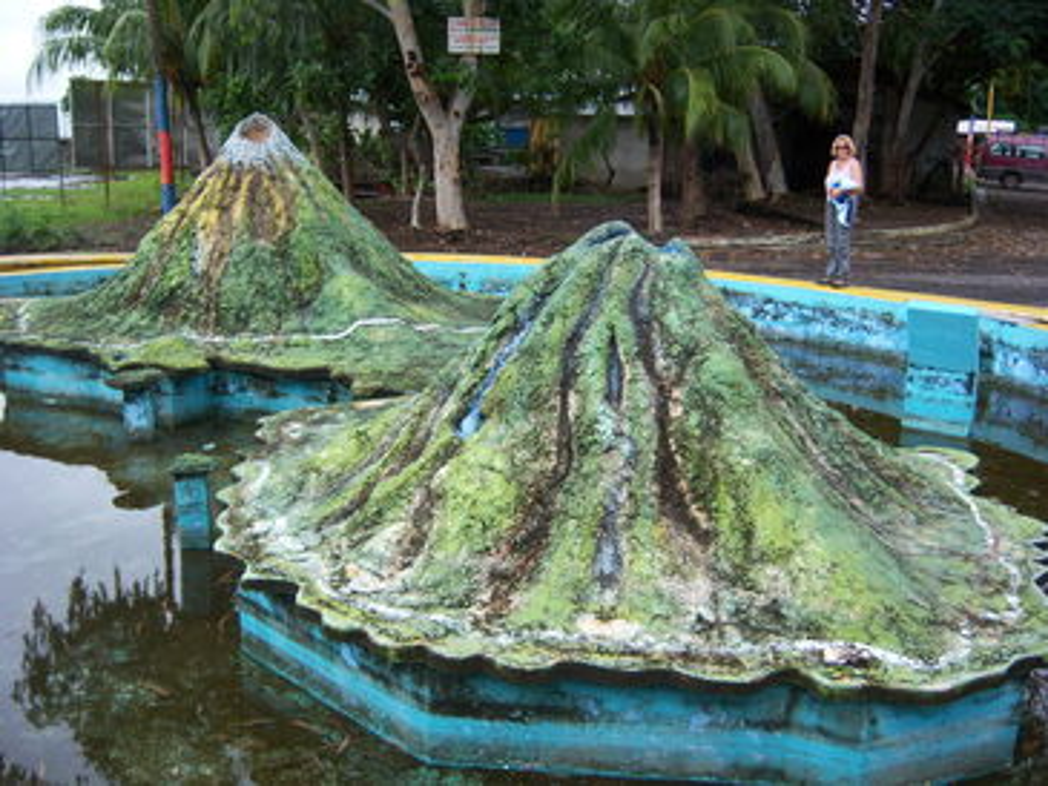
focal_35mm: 36
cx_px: 524
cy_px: 393
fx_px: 1090
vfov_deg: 39.7
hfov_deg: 51.3
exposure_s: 1/500
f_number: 2.8
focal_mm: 7.5
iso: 80
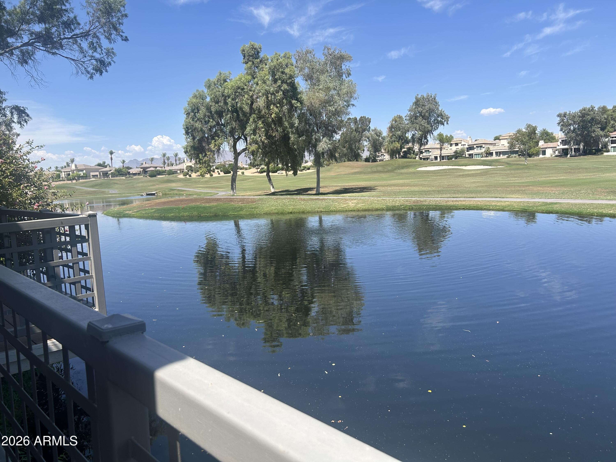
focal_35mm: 26
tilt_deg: -6.3
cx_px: 308
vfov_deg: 53.1
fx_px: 463
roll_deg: +4.9
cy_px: 231
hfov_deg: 67.3
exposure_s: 1/3257
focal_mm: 5.7
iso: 50
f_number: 1.5
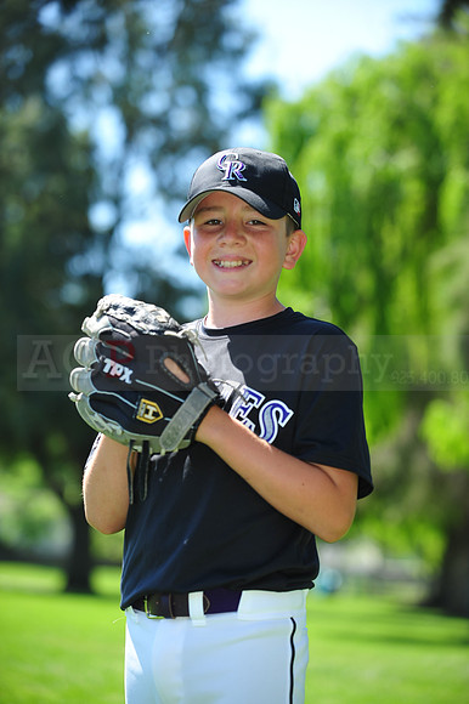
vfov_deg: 19.5
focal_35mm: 105
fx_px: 2054
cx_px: 234
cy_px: 352
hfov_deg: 13.0
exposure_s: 1/640
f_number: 4
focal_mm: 105
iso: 200
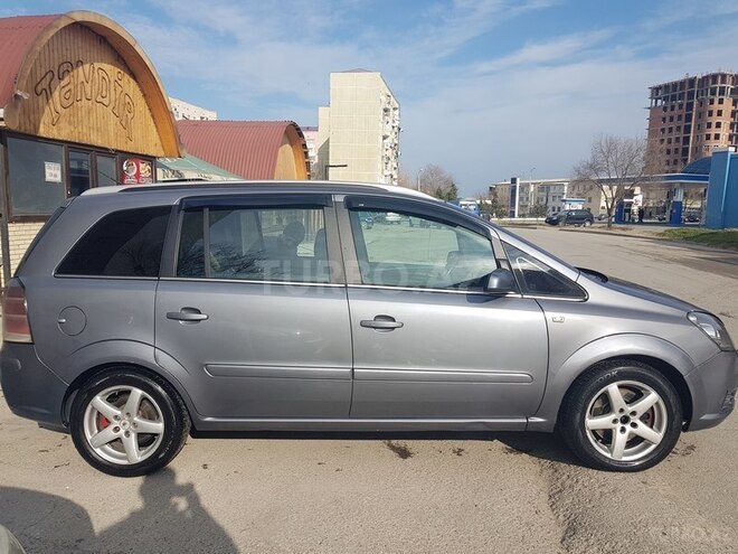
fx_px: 554
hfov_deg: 67.3
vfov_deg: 53.1
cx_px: 369
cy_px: 277
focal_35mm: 26
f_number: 1.7
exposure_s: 1/2304
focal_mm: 4.2
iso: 40
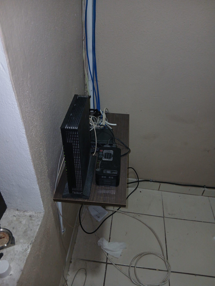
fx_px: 215
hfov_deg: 53.1
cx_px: 108
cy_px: 143
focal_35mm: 26
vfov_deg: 67.3
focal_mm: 3.98
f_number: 1.8
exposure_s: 1/60
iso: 125
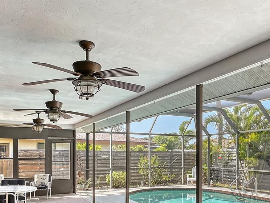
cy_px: 152
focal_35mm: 31
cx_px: 142
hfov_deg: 58.3
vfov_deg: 44.0
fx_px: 242
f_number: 10
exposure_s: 1/2500
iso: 800
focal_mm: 10
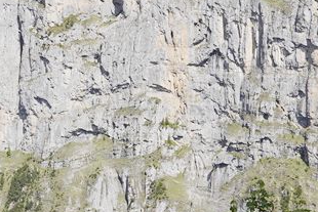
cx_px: 6
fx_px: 1370
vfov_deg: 8.9
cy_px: 55
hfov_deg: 13.1
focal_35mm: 155
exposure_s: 1/100
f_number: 14
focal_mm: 24
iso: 100
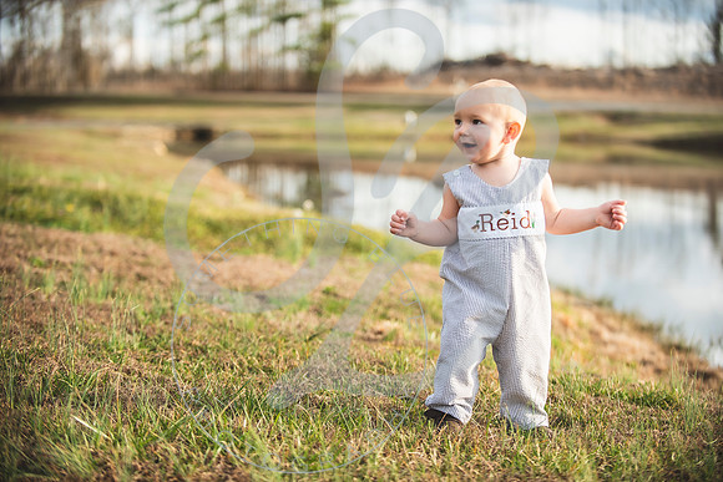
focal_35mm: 78
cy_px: 241
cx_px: 362
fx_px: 1567
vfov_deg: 17.5
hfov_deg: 26.0
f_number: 2.8
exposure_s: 1/400
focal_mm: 78
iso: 100
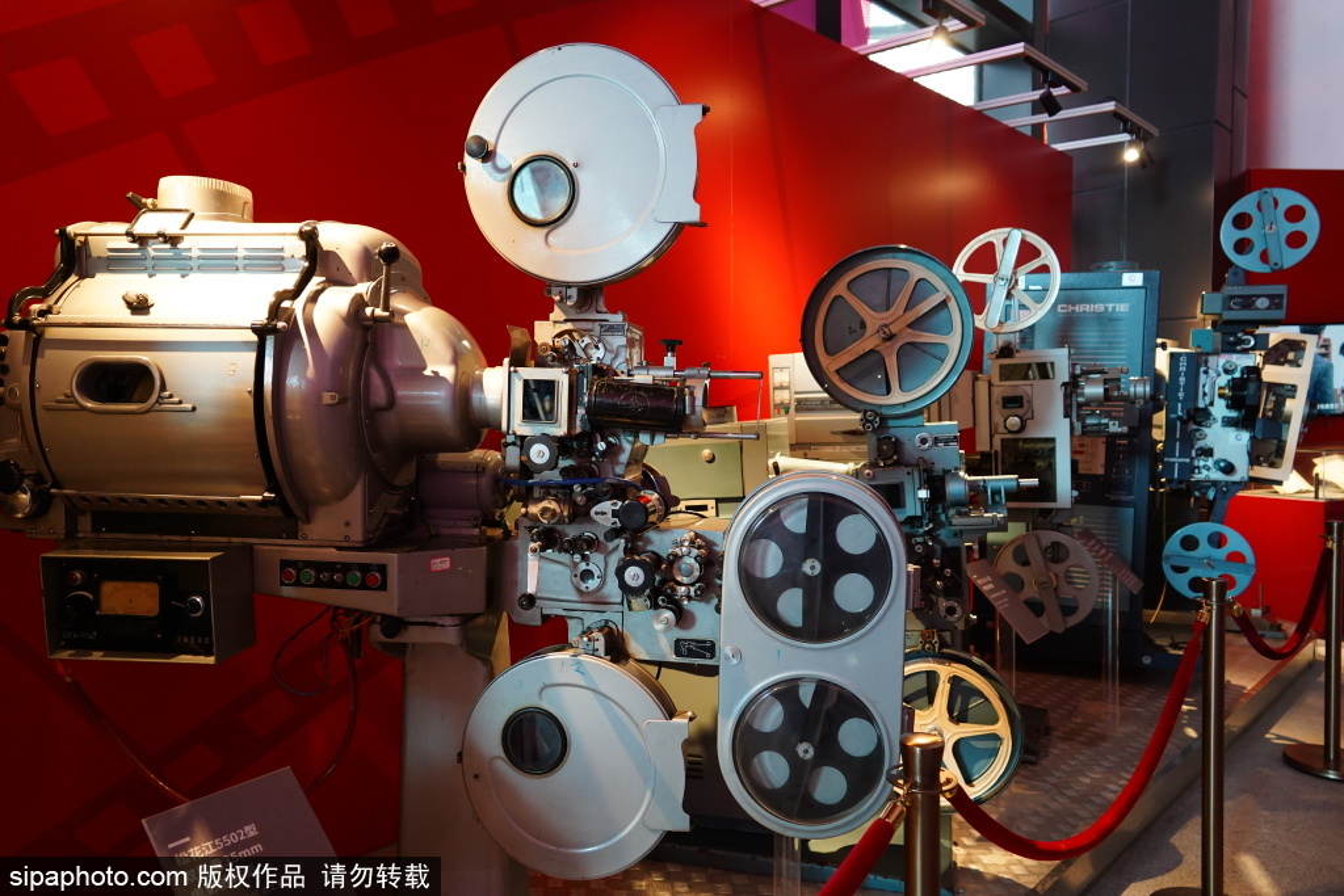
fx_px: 896
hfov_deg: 73.7
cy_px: 448
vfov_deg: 53.1
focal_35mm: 24
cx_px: 672
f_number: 3.5
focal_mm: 24
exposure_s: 1/100
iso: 2500
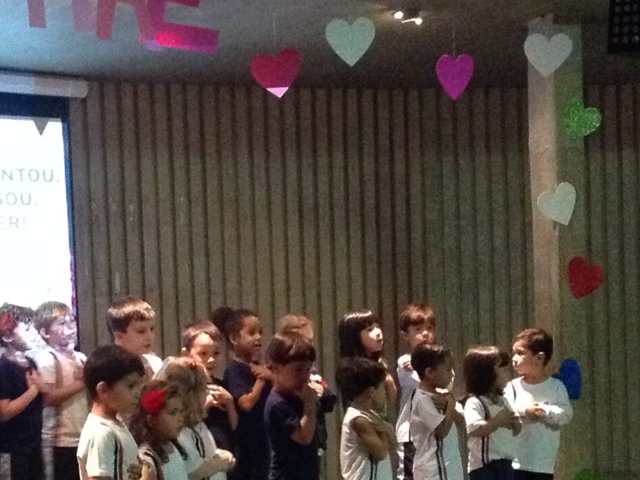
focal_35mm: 95
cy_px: 354
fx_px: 1756
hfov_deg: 20.5
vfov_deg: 15.5
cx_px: 189
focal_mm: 4.28
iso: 800
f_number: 2.4
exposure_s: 1/15
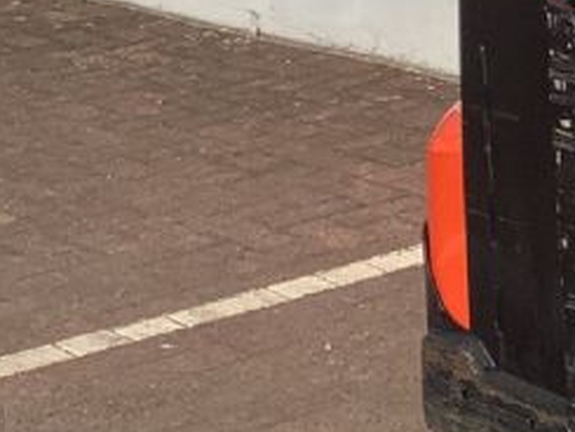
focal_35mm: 162
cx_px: 913
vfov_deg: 9.1
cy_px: -66
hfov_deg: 11.6
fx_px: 2692
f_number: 2.4
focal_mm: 3.3
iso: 25
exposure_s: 1/1852
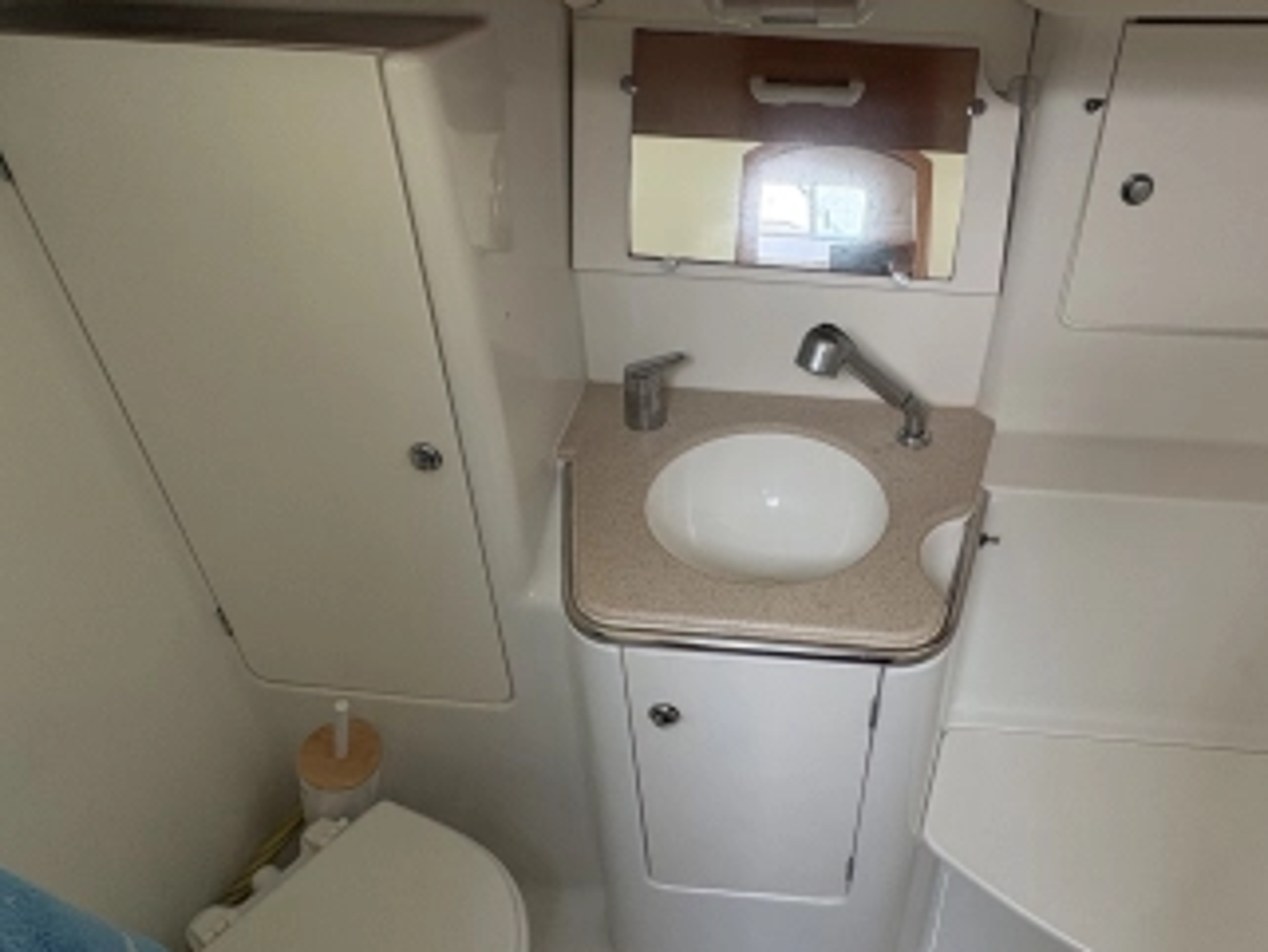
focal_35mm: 24
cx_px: 770
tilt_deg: -36.2
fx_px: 879
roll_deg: -0.2
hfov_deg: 70.7
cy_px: 464
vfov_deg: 56.8
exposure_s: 1/99
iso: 200
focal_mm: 2.22
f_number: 2.2
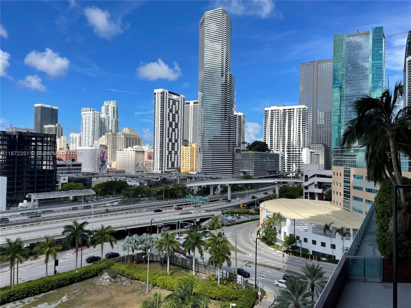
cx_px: 206
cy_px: 154
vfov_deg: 53.1
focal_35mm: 26
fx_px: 309
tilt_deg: +1.1
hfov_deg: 67.3
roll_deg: -0.9
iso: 32
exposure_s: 1/4000
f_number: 1.6
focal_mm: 4.2
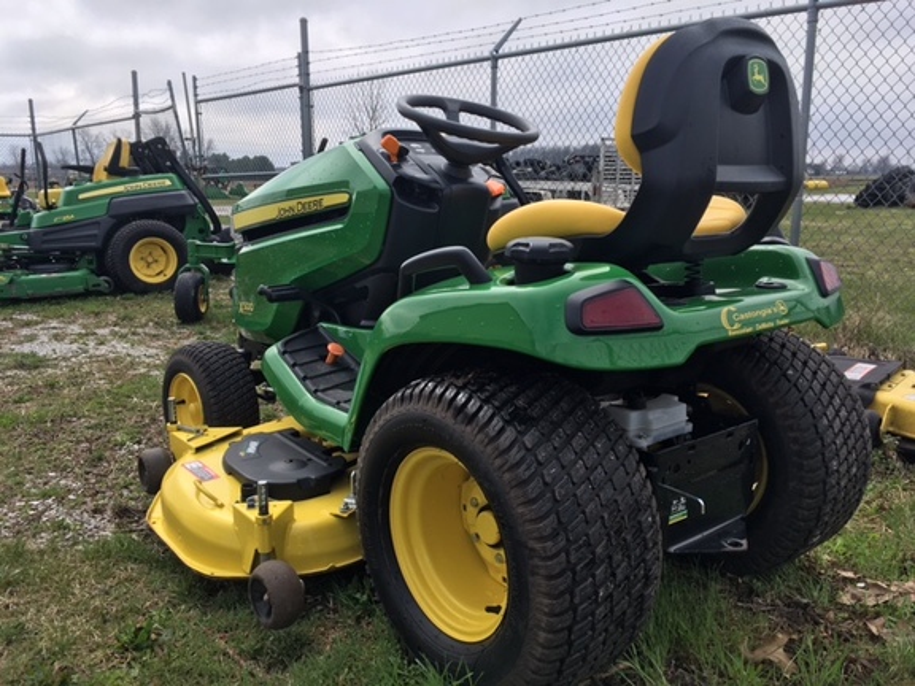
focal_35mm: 29
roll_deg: -0.1
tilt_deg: -10.8
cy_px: 343
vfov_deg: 48.2
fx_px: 767
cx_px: 458
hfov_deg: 61.7
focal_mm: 4.15
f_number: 2.2
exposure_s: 1/1183
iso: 25
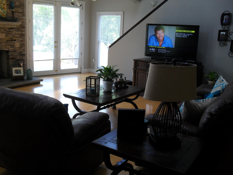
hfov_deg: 52.6
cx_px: 116
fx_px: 236
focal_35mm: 35
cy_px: 88
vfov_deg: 40.7
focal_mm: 6.3
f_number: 3.2
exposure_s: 1/45
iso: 160
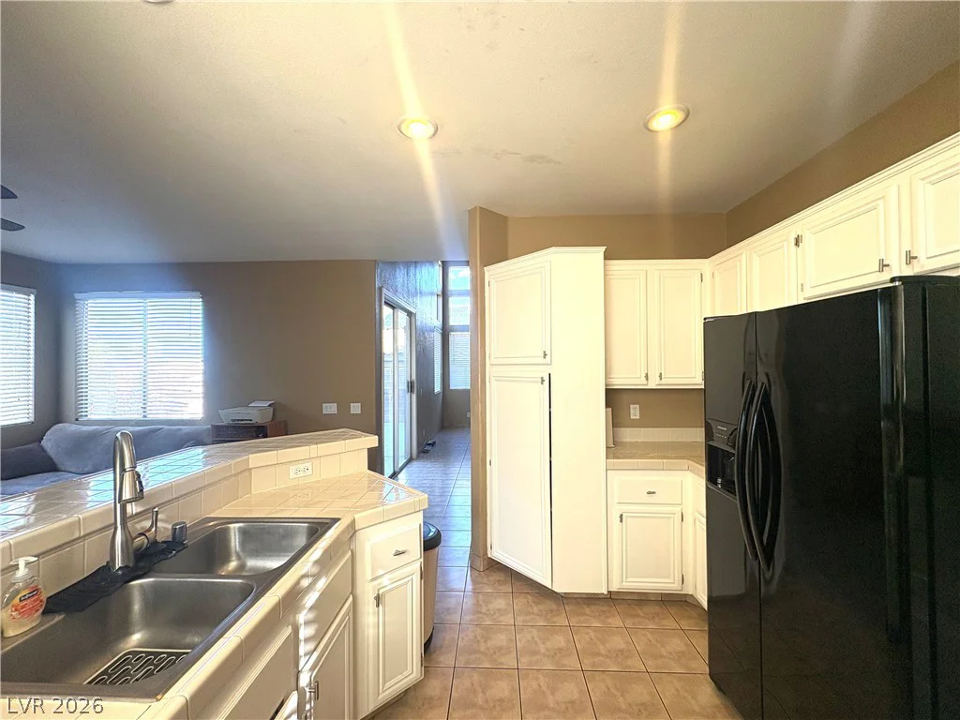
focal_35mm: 14
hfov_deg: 102.1
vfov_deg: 85.7
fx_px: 388
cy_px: 360
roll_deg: +0.7
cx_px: 480
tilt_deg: +0.7
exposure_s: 1/132
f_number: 2.2
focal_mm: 2.22
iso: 100
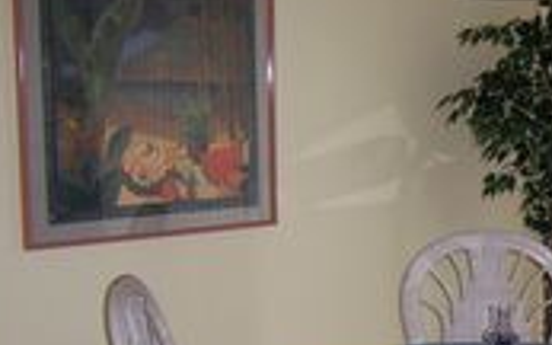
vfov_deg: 15.9
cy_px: 303
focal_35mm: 81
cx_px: 555
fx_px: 1218
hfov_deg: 24.4
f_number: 2.8
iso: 125
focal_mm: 6
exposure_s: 1/60
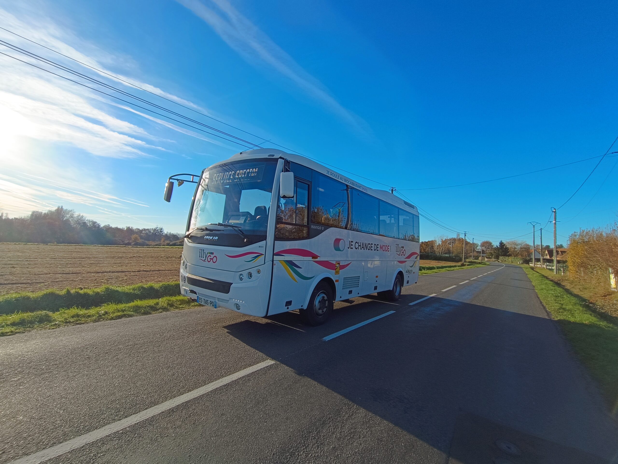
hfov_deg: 94.5
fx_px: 286
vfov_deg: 78.1
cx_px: 309
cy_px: 232
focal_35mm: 16
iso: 50
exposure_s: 1/936
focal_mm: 1.66
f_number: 2.2
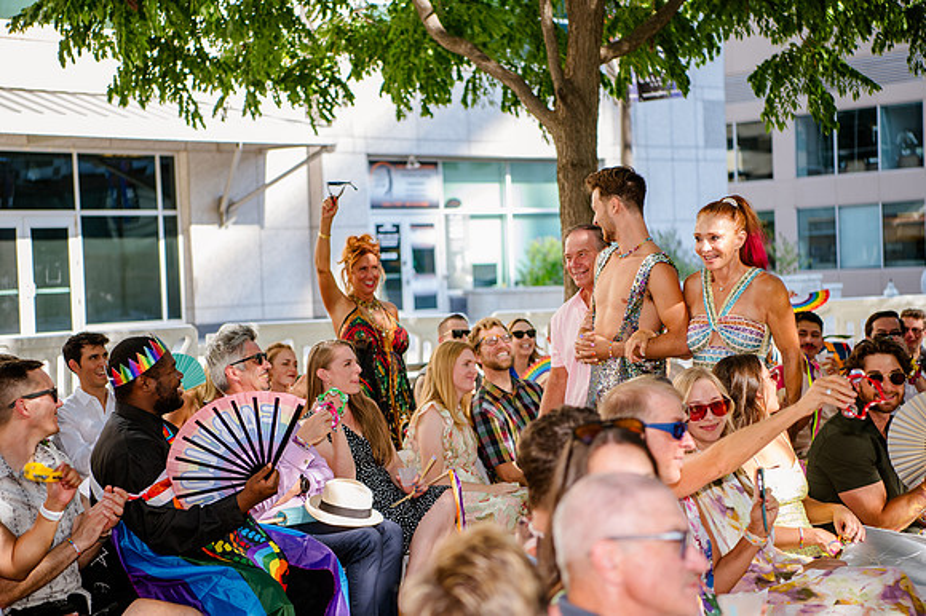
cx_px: 463
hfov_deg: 28.9
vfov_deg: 19.4
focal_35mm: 70
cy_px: 308
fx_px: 1799
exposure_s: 1/200
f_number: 2.8
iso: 200
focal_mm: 70
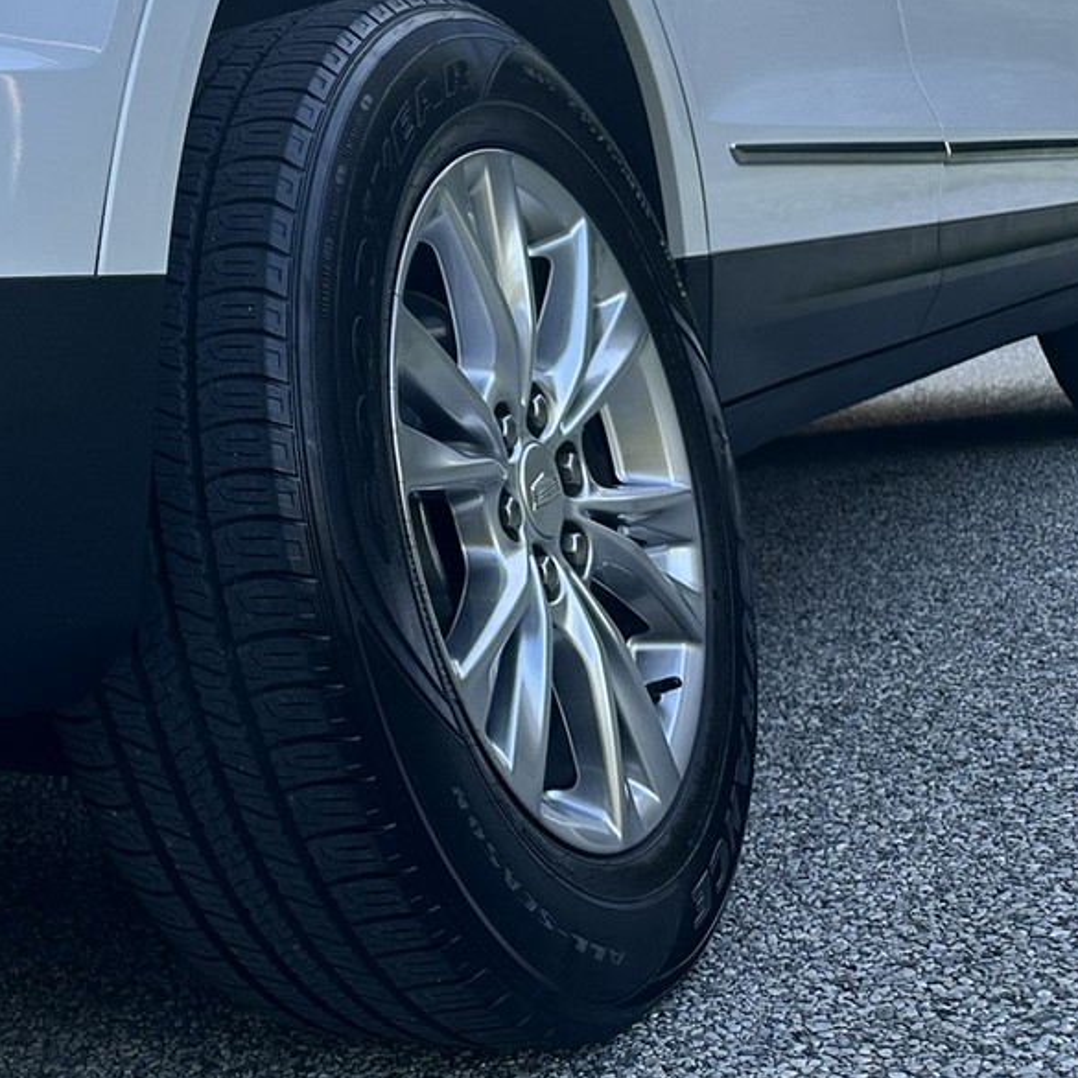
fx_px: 2044
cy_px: 127
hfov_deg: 25.3
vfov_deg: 28.5
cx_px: -341
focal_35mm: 58
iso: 80
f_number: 1.78
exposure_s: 1/690
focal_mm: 6.86
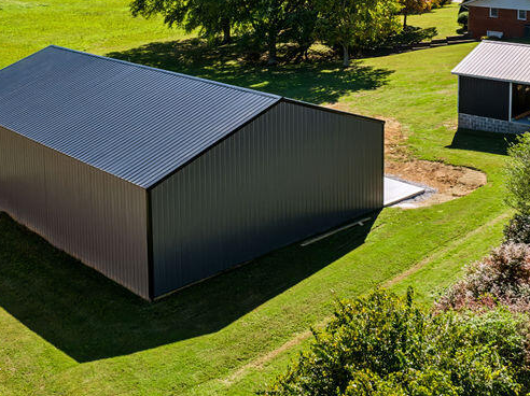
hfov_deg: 38.2
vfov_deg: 27.6
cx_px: 252
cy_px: 10
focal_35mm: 50
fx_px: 765
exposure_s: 1/60
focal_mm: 12.29
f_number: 2.8
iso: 170
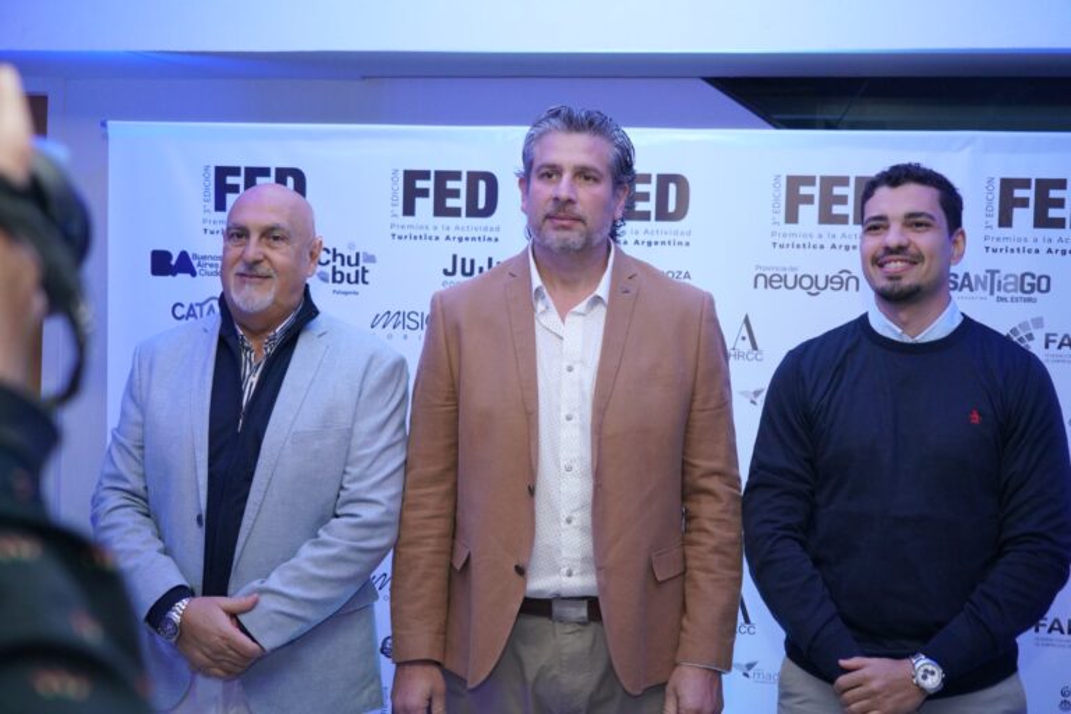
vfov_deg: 28.1
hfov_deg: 41.1
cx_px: 536
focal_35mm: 48
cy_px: 357
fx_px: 1428
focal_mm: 48
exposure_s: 1/160
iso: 5000
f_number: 4.5
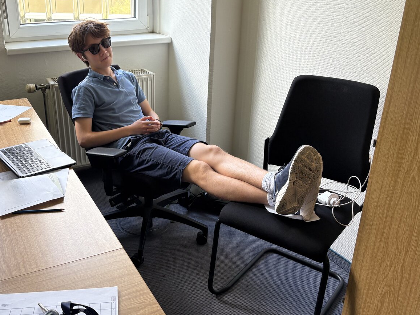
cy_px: 144
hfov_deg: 50.8
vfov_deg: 39.6
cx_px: 156
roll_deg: +1.2
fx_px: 437
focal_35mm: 36
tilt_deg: -21.8
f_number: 1.6
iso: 80
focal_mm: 5.96
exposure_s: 1/121
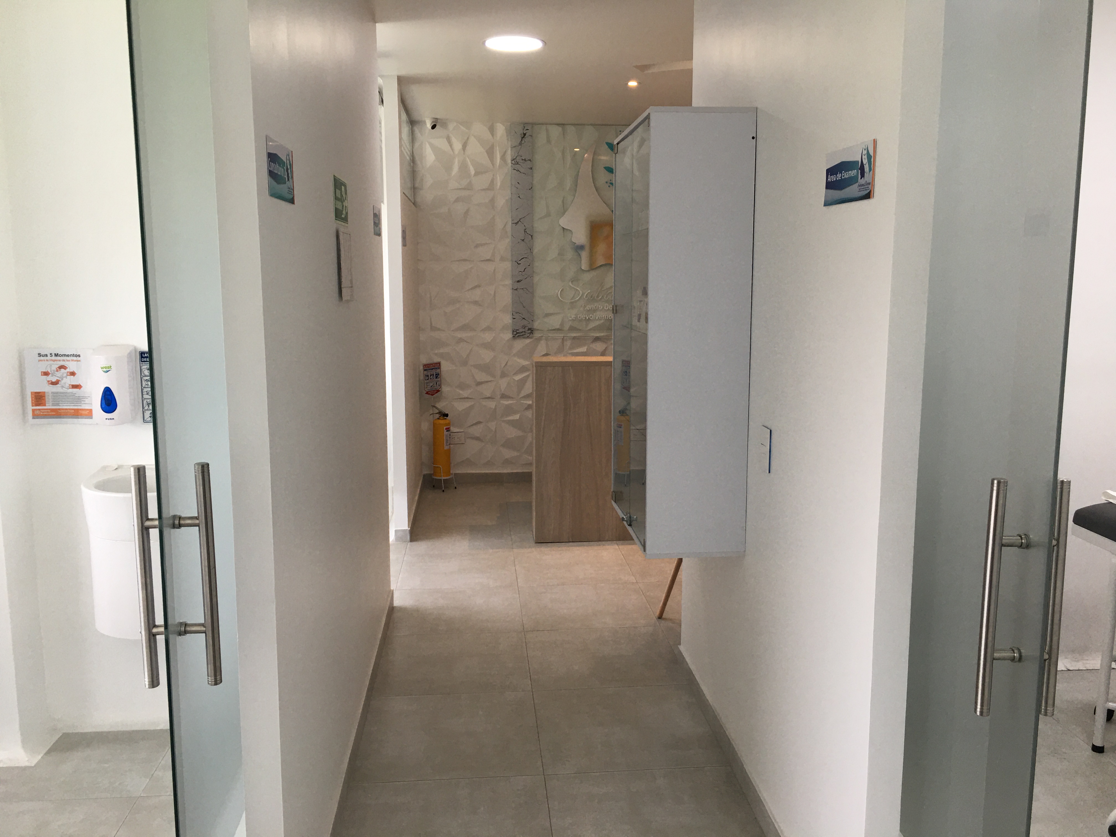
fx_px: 935
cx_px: 558
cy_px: 418
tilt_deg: -7.8
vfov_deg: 48.2
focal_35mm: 29
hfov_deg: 61.7
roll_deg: +0.3
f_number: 2.2
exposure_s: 1/40
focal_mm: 4.15
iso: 25
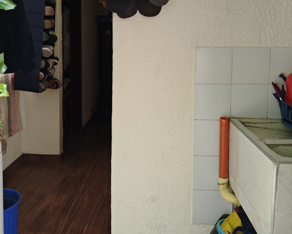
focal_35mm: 34
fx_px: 294
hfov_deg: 52.8
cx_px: 147
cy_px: 69
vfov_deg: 42.5
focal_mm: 4.94
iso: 250
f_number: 1.59
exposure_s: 1/24
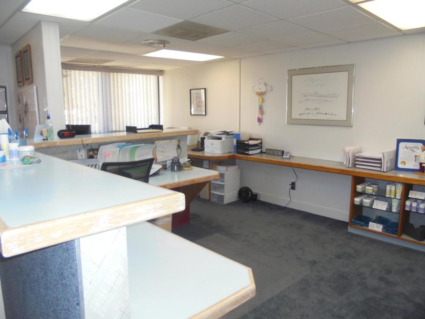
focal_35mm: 26
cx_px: 212
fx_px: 319
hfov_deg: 67.3
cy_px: 160
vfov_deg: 53.1
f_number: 3.5
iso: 250
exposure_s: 1/40
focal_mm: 4.6
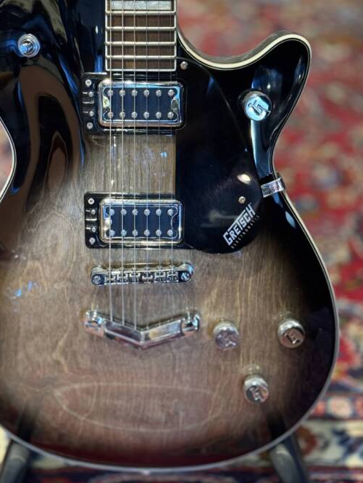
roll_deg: +1.8
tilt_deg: -33.7
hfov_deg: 25.2
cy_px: 199
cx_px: 147
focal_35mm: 58
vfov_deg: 33.1
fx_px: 810
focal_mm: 6.76
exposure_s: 1/40
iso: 500
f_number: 1.78
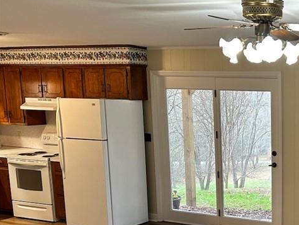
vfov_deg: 25.6
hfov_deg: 31.0
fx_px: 484
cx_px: 320
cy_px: 187
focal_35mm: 56
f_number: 1.5
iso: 160
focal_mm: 5.7
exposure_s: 1/60
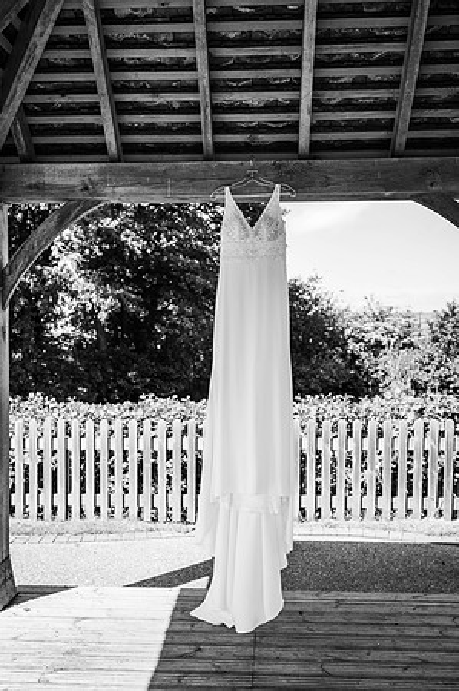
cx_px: 230
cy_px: 346
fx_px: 671
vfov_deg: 54.5
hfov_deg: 37.8
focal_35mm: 35
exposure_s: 1/800
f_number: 4
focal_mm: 35
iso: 100
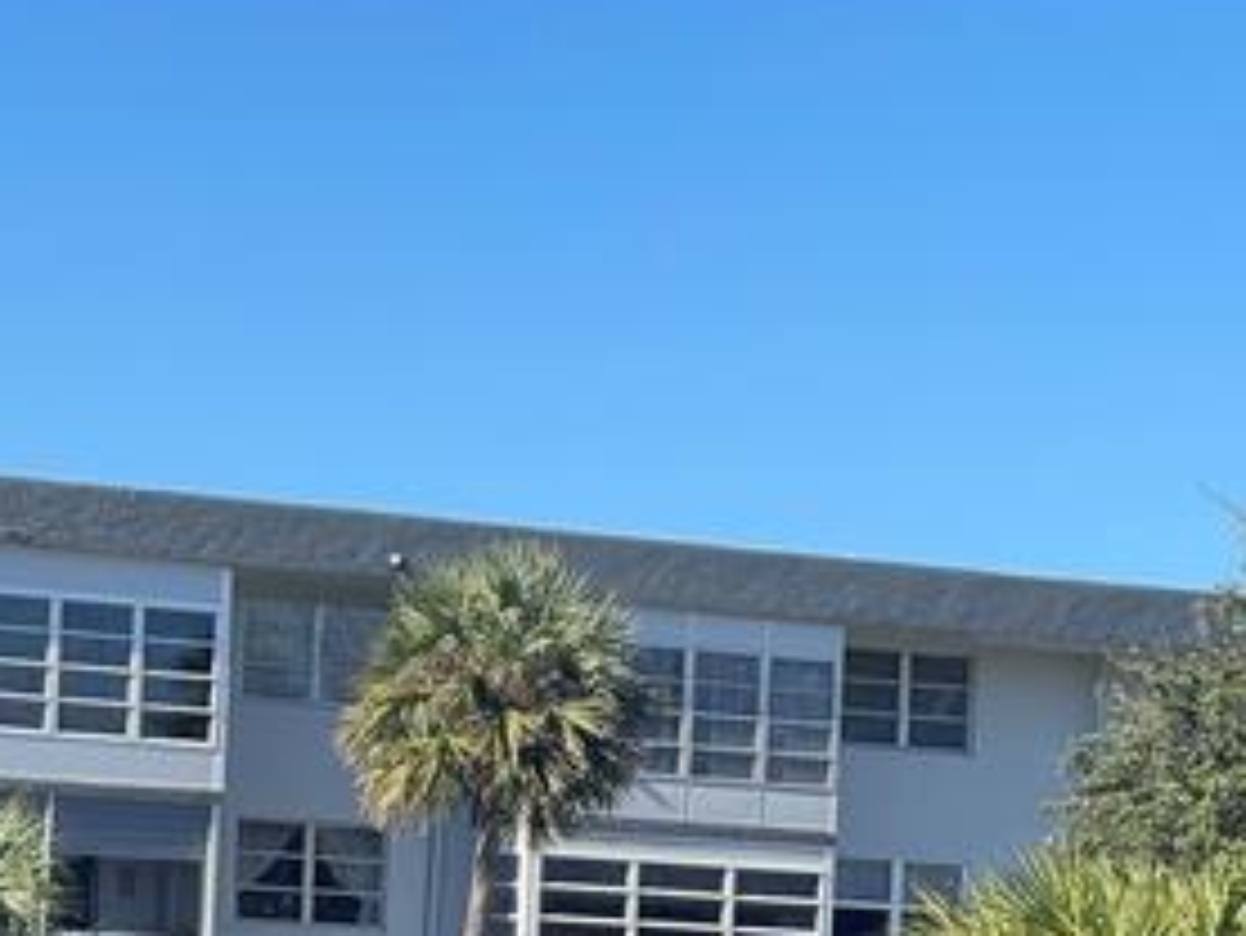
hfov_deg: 10.5
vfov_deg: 8.0
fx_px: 6662
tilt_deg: +0.2
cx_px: 1466
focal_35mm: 185
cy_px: 1112
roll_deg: -1.8
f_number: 2.2
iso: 20
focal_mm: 7.5
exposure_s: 1/424
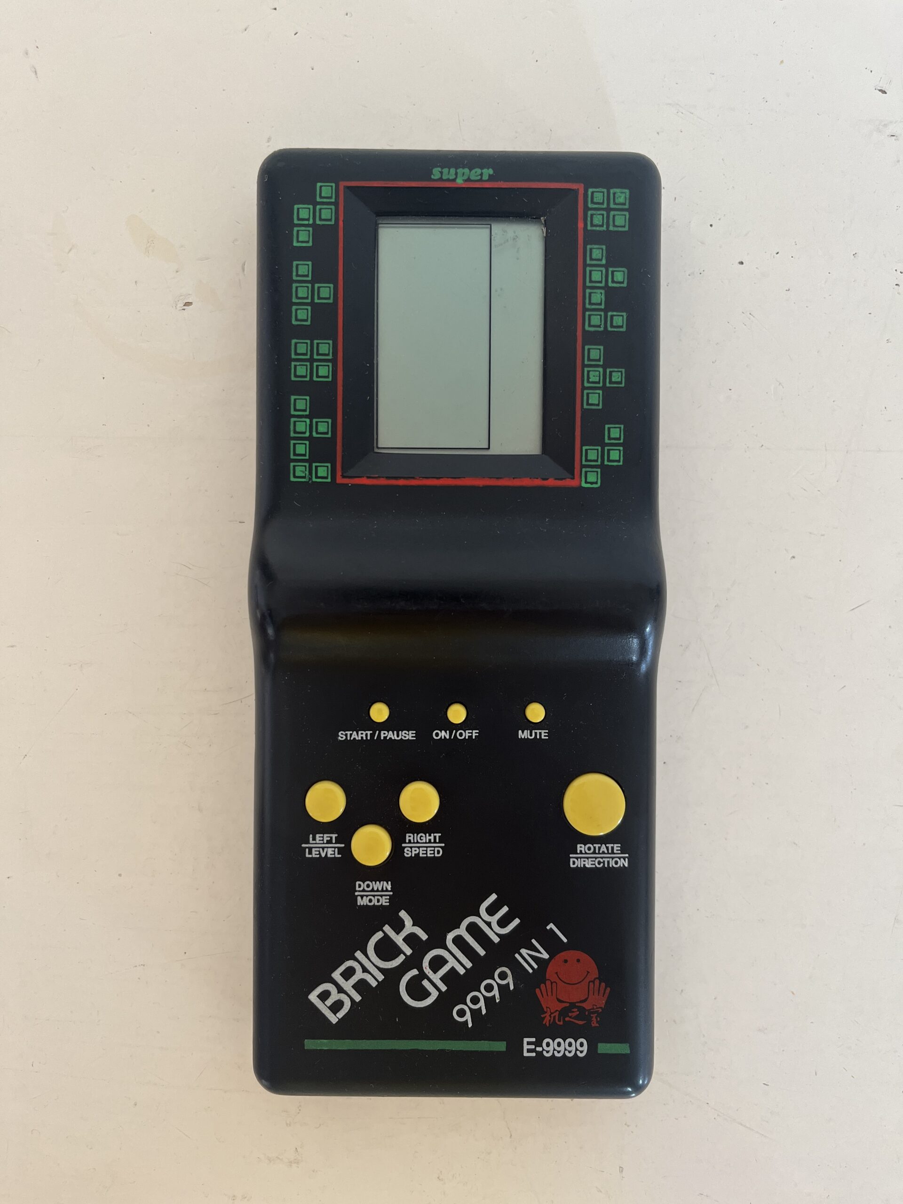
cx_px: 452
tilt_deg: -89.0
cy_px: 602
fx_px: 904
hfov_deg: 53.1
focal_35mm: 26
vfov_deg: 67.3
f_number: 1.6
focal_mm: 5.1
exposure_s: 1/121
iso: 80
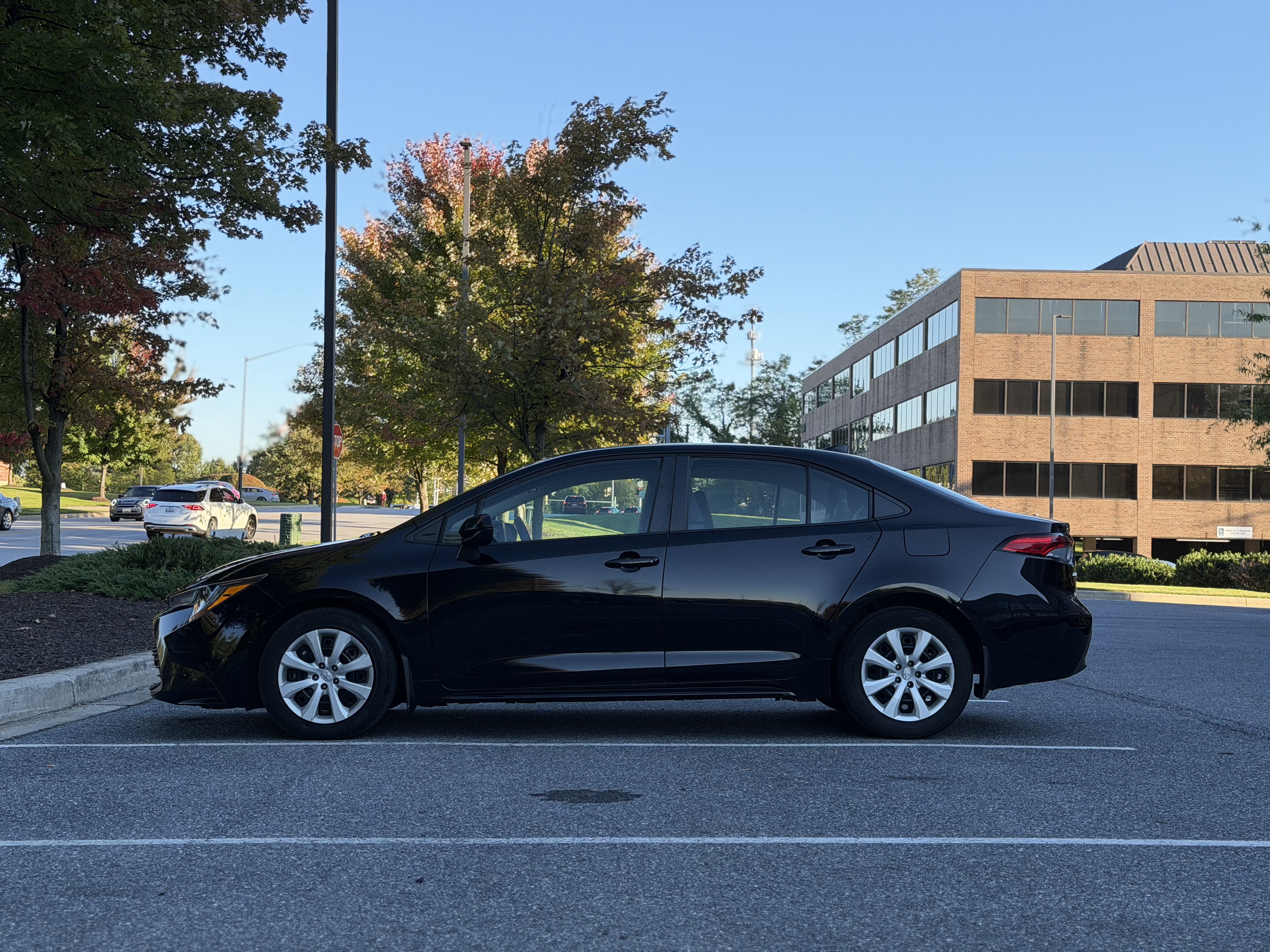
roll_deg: -1.4
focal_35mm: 48
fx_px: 1761
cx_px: 635
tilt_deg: +1.3
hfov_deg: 39.7
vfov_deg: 30.3
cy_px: 476
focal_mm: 6.76
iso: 80
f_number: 1.78
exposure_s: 1/1429
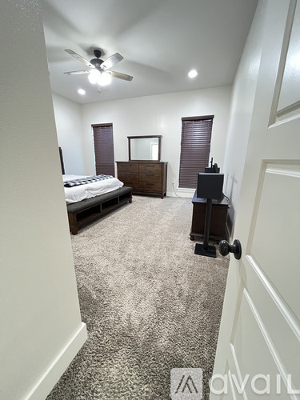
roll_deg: -0.9
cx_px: 150
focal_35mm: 13
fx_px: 150
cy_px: 200
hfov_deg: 89.9
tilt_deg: -14.5
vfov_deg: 106.2
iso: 1000
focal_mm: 1.57
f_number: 1.8
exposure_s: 1/40
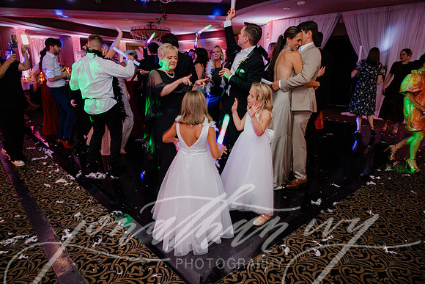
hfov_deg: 73.7
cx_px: 212
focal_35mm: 24
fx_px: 283
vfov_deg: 53.2
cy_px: 142
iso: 2000
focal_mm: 24
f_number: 3.2
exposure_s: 1/40
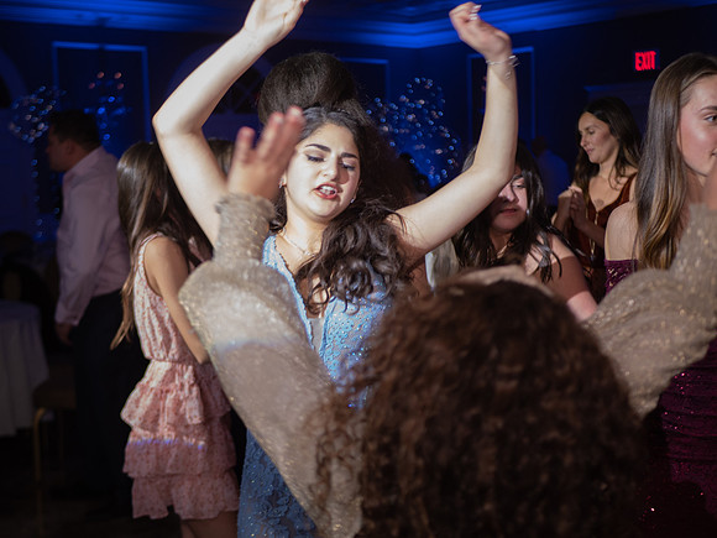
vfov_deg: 29.1
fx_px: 1036
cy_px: 269
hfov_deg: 38.2
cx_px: 358
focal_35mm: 50
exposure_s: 1/160
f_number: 1.7
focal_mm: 25
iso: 800
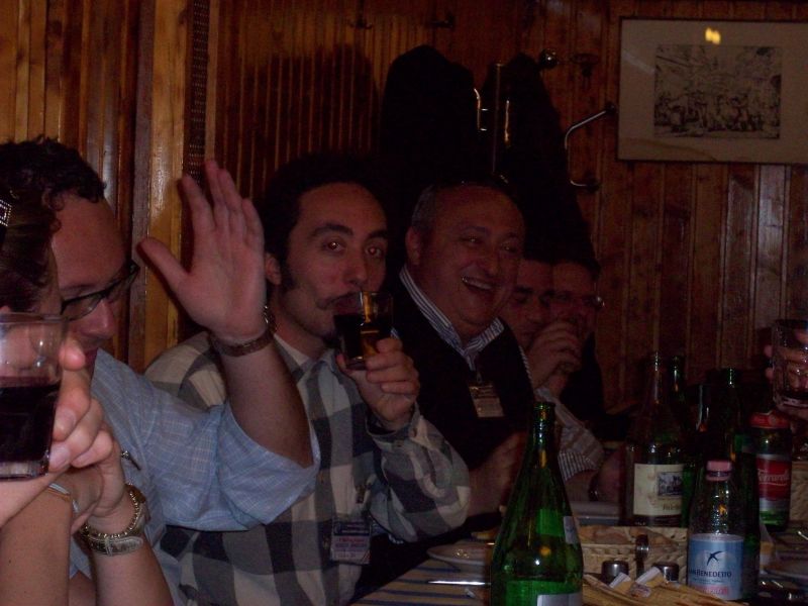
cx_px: 404
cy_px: 303
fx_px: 2591
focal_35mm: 111
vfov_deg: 13.3
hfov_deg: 17.7
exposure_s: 1/90.2
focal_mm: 18.6
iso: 200
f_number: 5.2
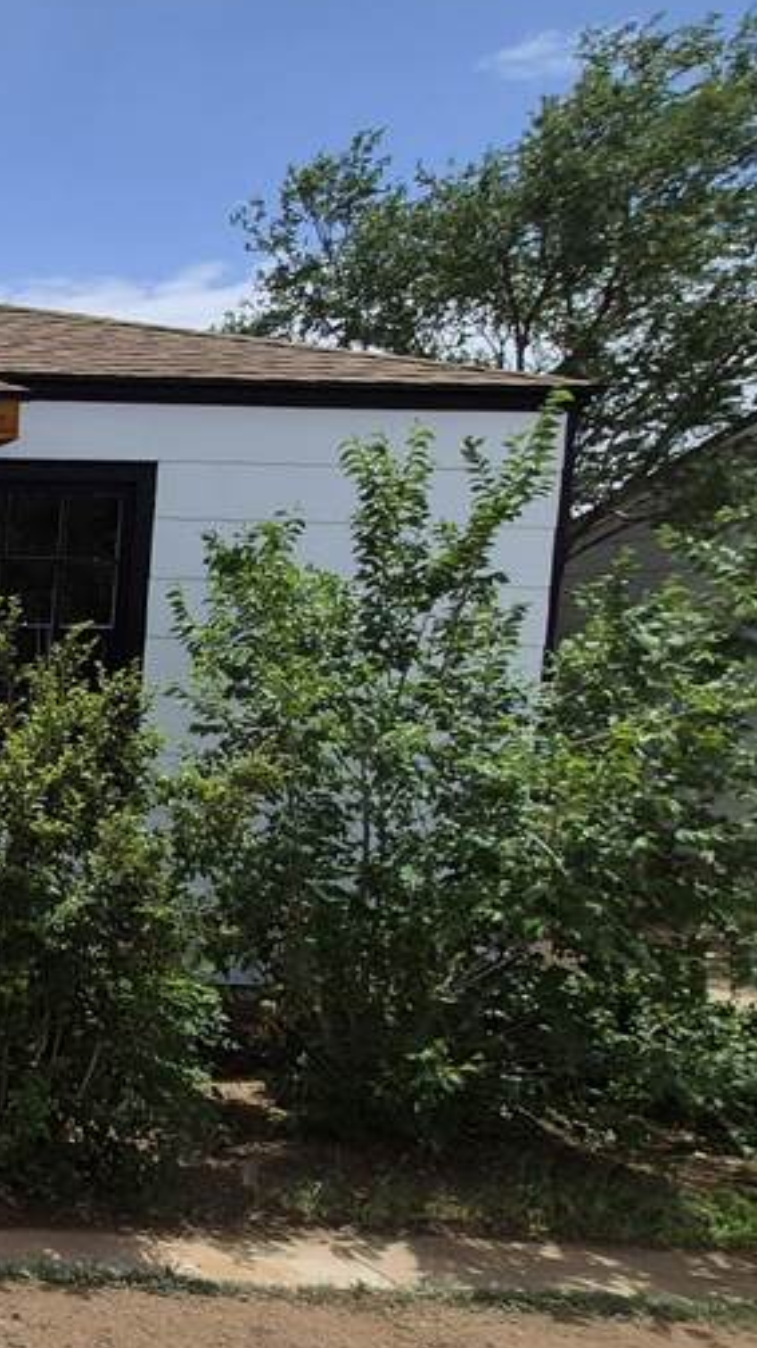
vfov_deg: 55.1
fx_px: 1286
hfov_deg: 21.3
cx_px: -613
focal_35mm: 36
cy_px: 778
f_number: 2.2
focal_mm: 1.74
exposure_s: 1/2784
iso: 40
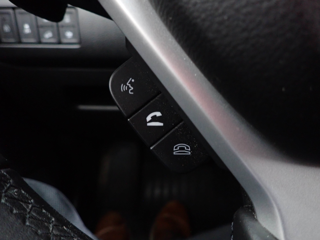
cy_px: 120
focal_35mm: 25
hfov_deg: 69.4
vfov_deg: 54.9
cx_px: 160
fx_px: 231
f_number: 2
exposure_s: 1/15
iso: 800
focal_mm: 4.5
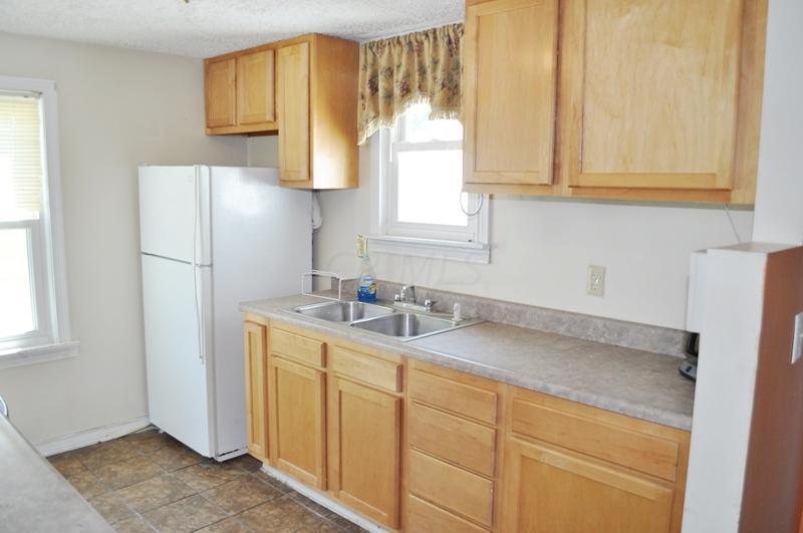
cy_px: 266
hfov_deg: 67.5
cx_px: 402
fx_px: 601
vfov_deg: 47.8
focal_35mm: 27
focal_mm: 18
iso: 400
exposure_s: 1/80
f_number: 4.5
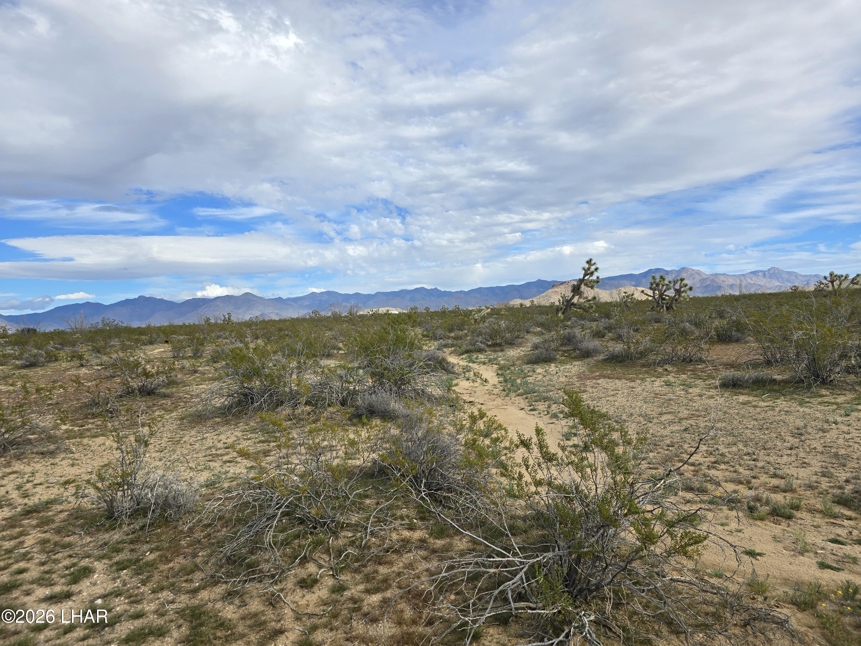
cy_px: 323
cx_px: 430
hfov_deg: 73.9
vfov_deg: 58.9
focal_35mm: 23
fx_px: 572
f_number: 1.7
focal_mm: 6.3
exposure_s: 1/912
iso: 12
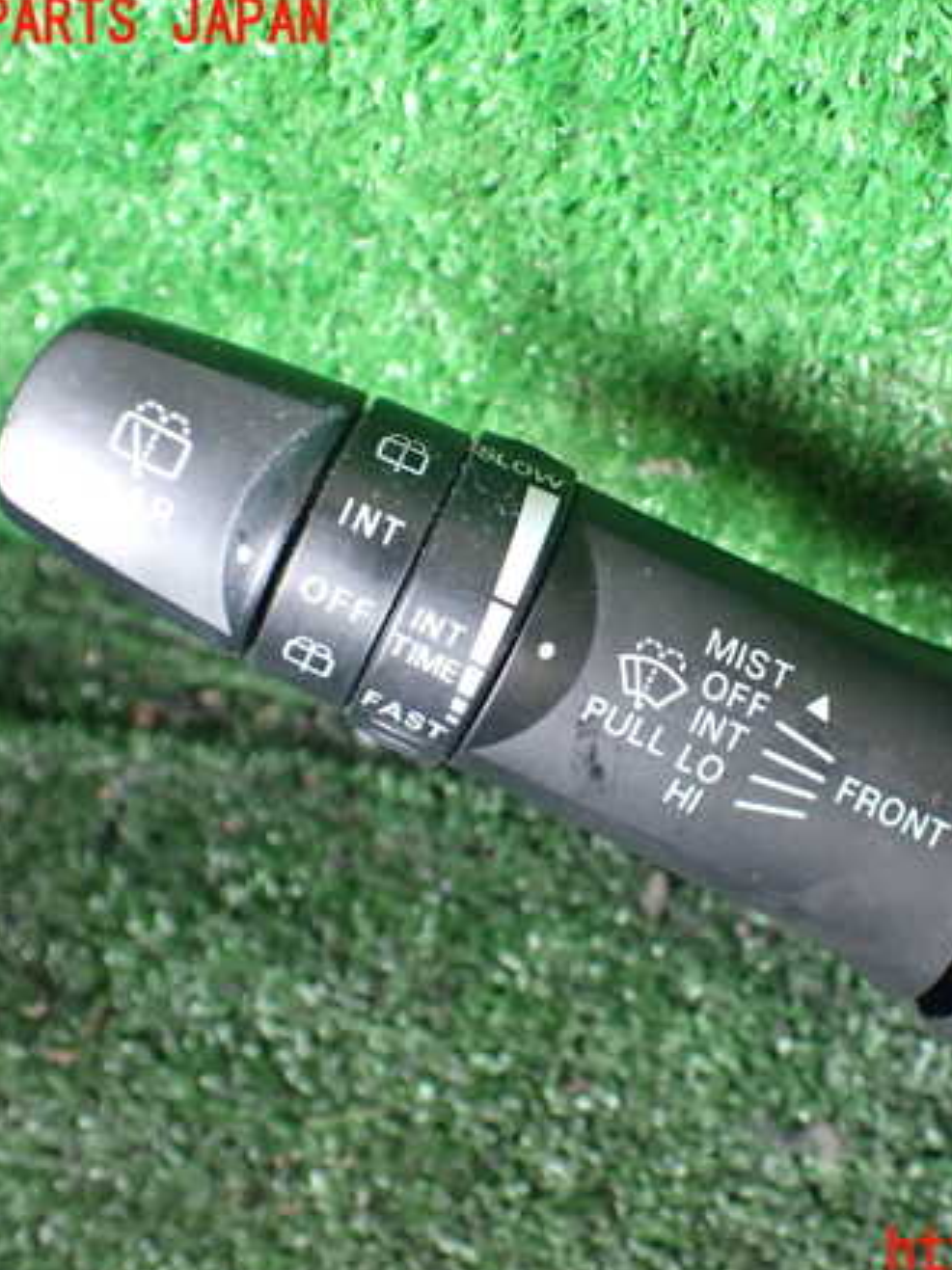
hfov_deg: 34.6
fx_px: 1504
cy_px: 639
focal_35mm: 41
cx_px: 671
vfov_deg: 45.8
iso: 640
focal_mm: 5.4
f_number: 2.3
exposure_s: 1/125
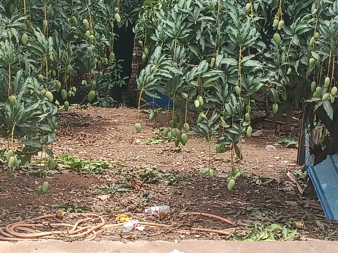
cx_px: 169
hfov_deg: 23.0
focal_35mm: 85
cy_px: 126
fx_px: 830
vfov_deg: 17.4
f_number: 1.8
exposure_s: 1/573
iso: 102
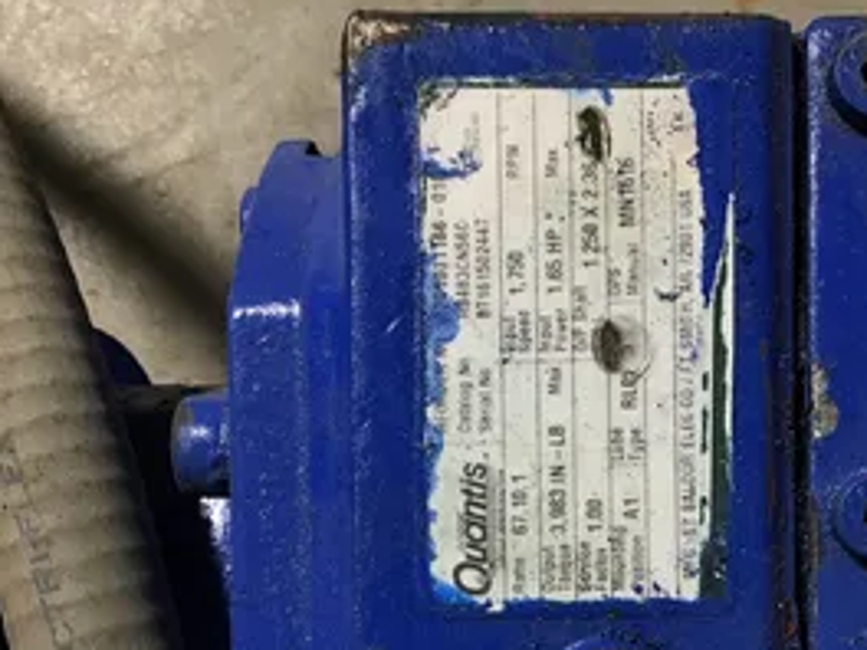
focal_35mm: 47
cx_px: 489
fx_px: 1177
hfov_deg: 40.4
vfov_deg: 30.0
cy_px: 545
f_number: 2.4
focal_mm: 3.3
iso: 40
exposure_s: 1/30
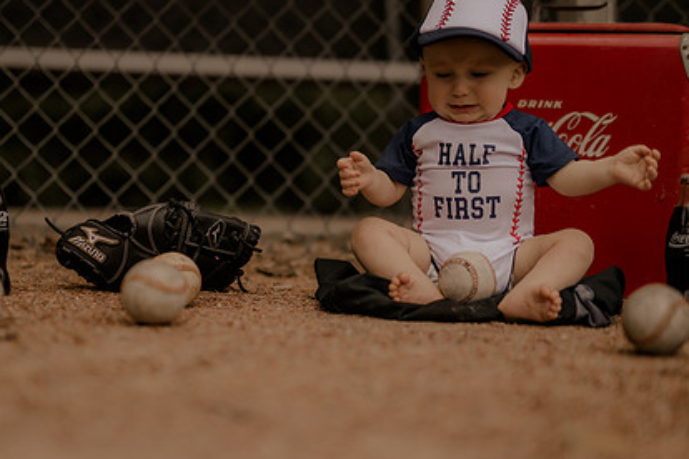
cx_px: 283
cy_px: 234
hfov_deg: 28.8
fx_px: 1340
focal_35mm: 70
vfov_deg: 19.5
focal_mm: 50
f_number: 3.2
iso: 160
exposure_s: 1/6400
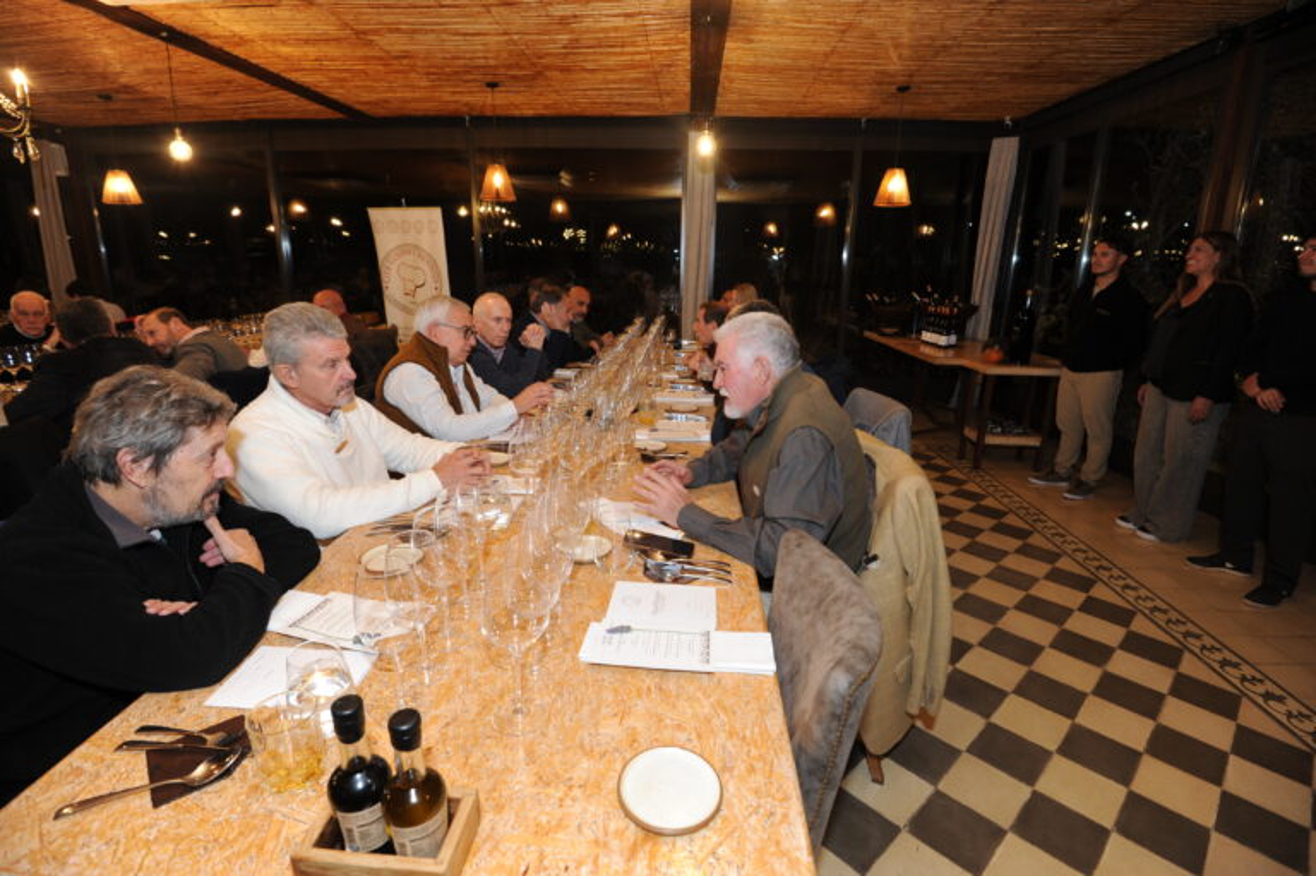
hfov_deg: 93.3
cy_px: 438
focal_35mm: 17
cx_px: 658
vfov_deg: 70.4
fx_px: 621
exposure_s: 1/40
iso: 800
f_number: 5
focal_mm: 17
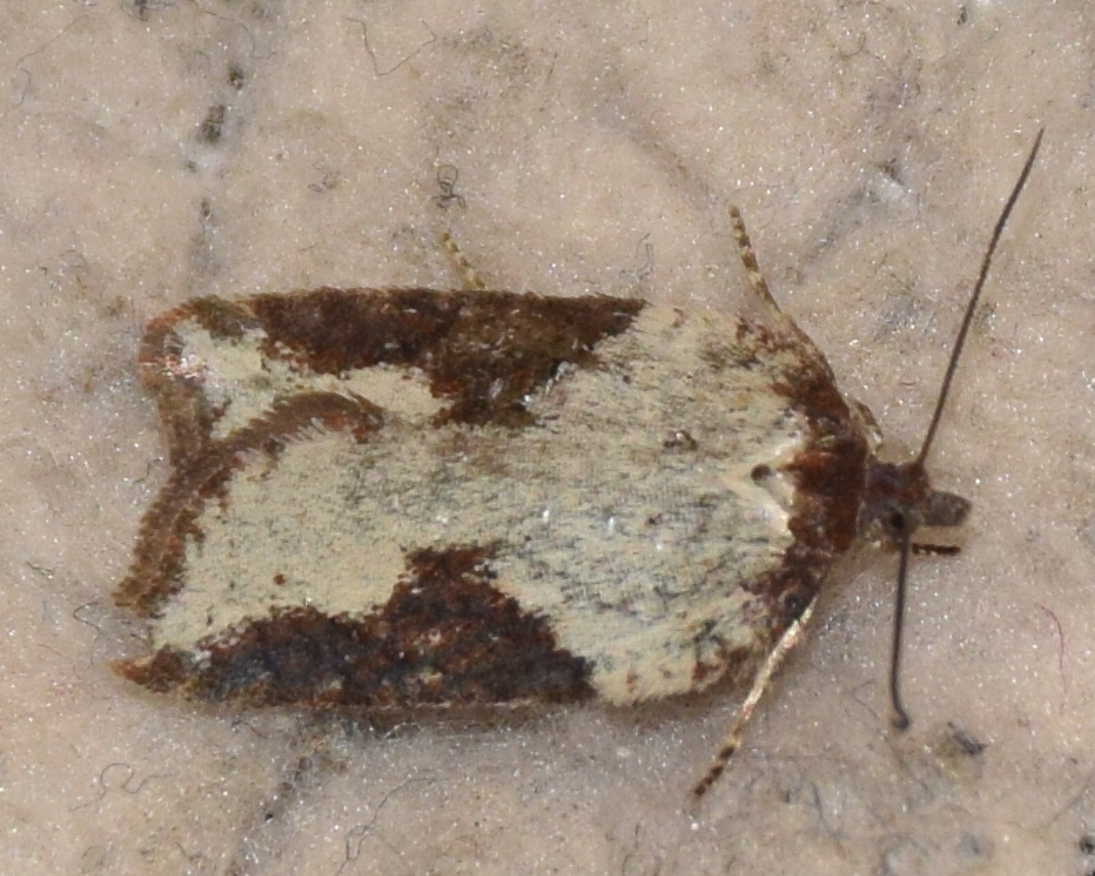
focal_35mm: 238
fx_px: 7713
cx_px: 551
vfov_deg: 6.5
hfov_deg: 8.1
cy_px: 439
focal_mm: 140
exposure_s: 1/160
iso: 400
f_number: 10
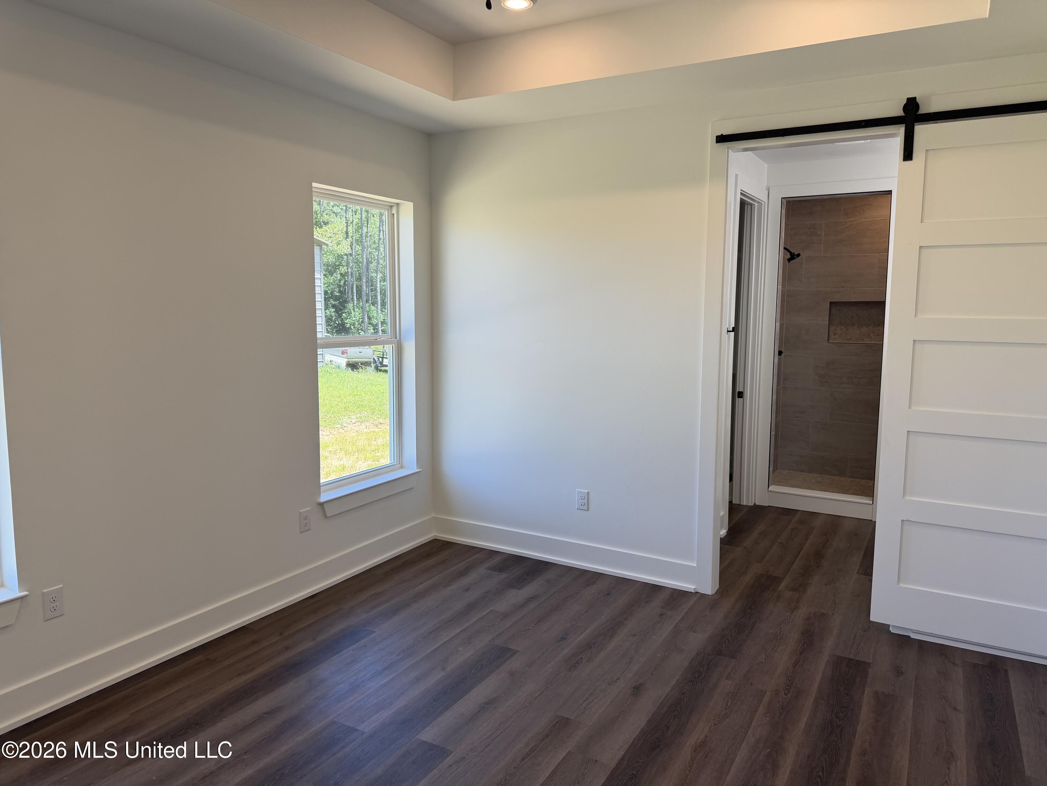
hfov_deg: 71.6
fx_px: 726
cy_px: 393
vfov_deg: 56.8
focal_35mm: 24
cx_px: 524
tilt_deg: -5.2
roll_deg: -0.5
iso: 80
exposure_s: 1/301
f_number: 1.78
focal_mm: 6.76
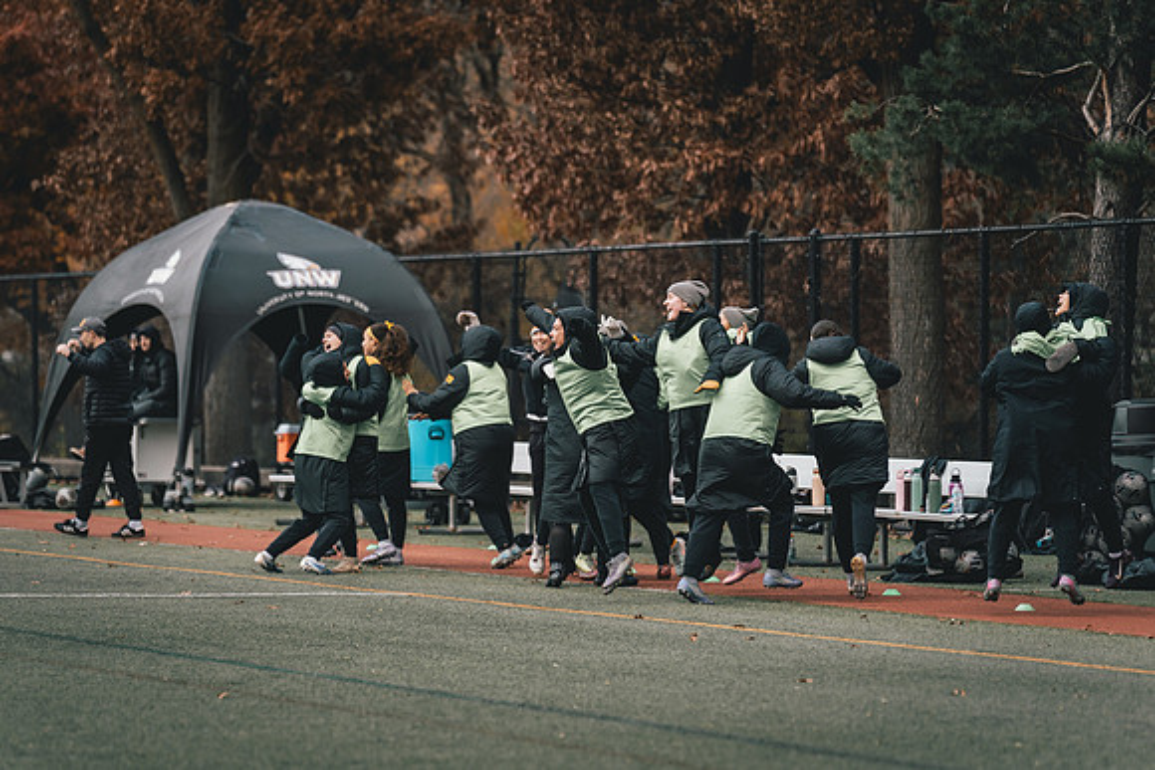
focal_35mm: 191
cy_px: 438
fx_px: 6119
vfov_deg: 7.2
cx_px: 528
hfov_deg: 10.8
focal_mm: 150
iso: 400
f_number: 2.8
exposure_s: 1/1000
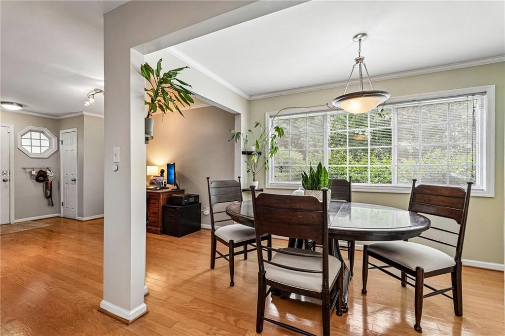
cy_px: 168
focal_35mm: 16
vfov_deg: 73.7
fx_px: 224
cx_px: 252
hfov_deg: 96.8
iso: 800
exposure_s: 1/50
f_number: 8
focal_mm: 16
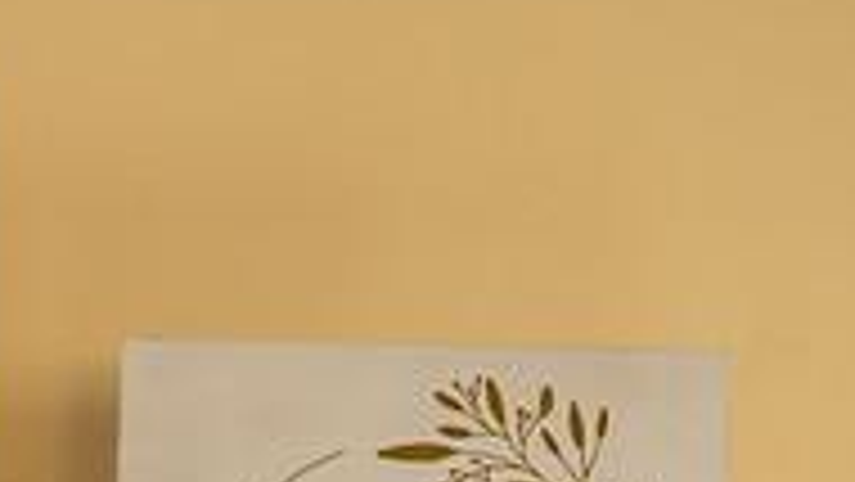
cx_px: -189
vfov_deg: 5.4
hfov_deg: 9.5
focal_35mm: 224
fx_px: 5080
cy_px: 804
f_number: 5.6
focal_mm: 70
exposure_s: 1/100
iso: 800
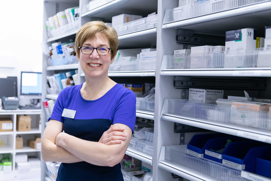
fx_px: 361
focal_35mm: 48
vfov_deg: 28.1
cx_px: 136
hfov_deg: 41.1
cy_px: 90
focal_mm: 48
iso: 3200
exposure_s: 1/100
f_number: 4
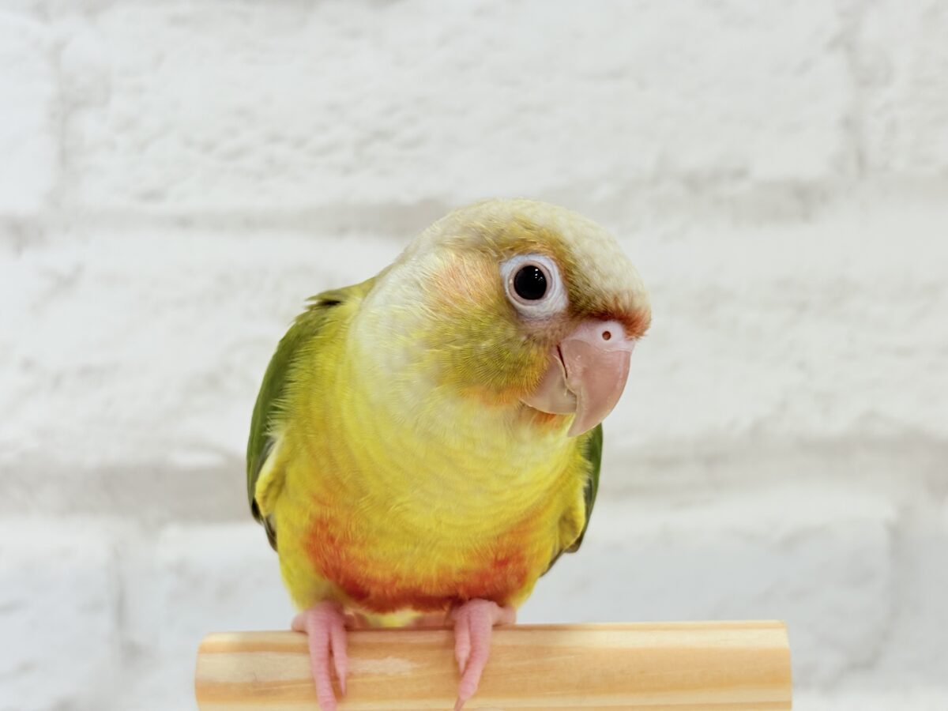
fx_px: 1424
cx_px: 474
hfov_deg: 36.8
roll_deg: +3.3
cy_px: 356
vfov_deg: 28.0
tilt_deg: -2.1
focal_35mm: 52
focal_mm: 5.96
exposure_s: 1/100
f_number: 1.6
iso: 64
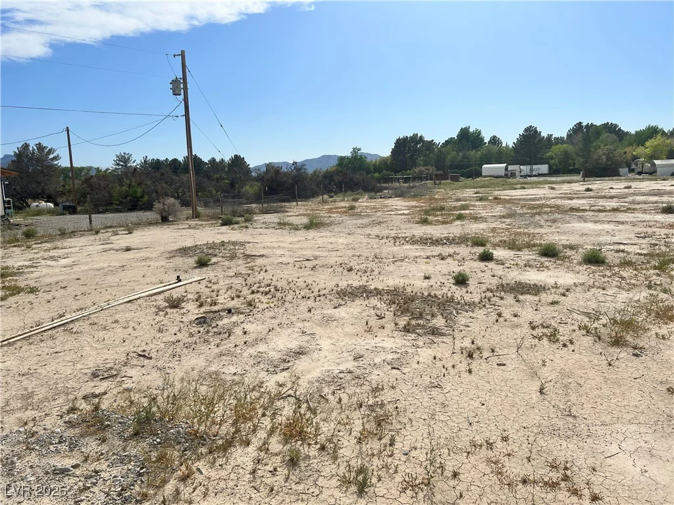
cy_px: 252
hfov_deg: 67.3
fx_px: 506
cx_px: 337
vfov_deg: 53.1
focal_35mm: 26
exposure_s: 1/11364
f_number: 1.5
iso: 50
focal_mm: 5.7
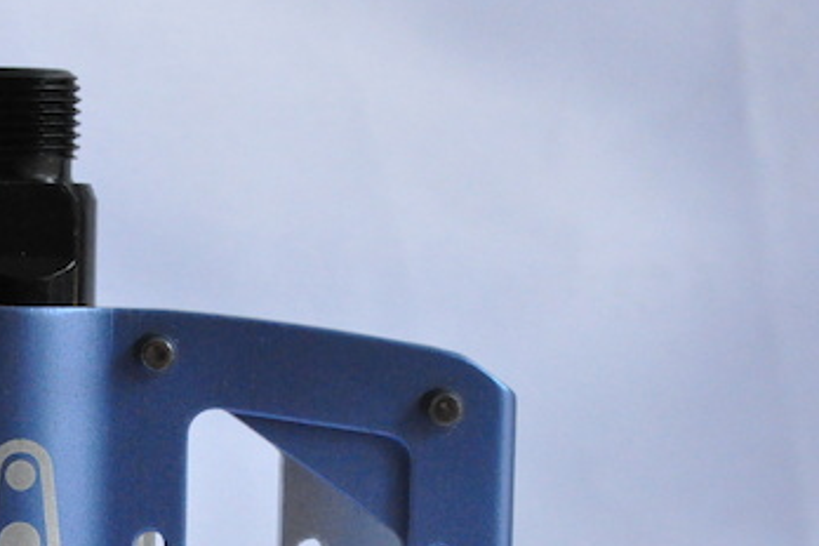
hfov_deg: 9.0
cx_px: 31
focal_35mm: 227
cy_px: 613
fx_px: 5164
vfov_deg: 6.0
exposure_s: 1/400
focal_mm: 66
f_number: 10
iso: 3200
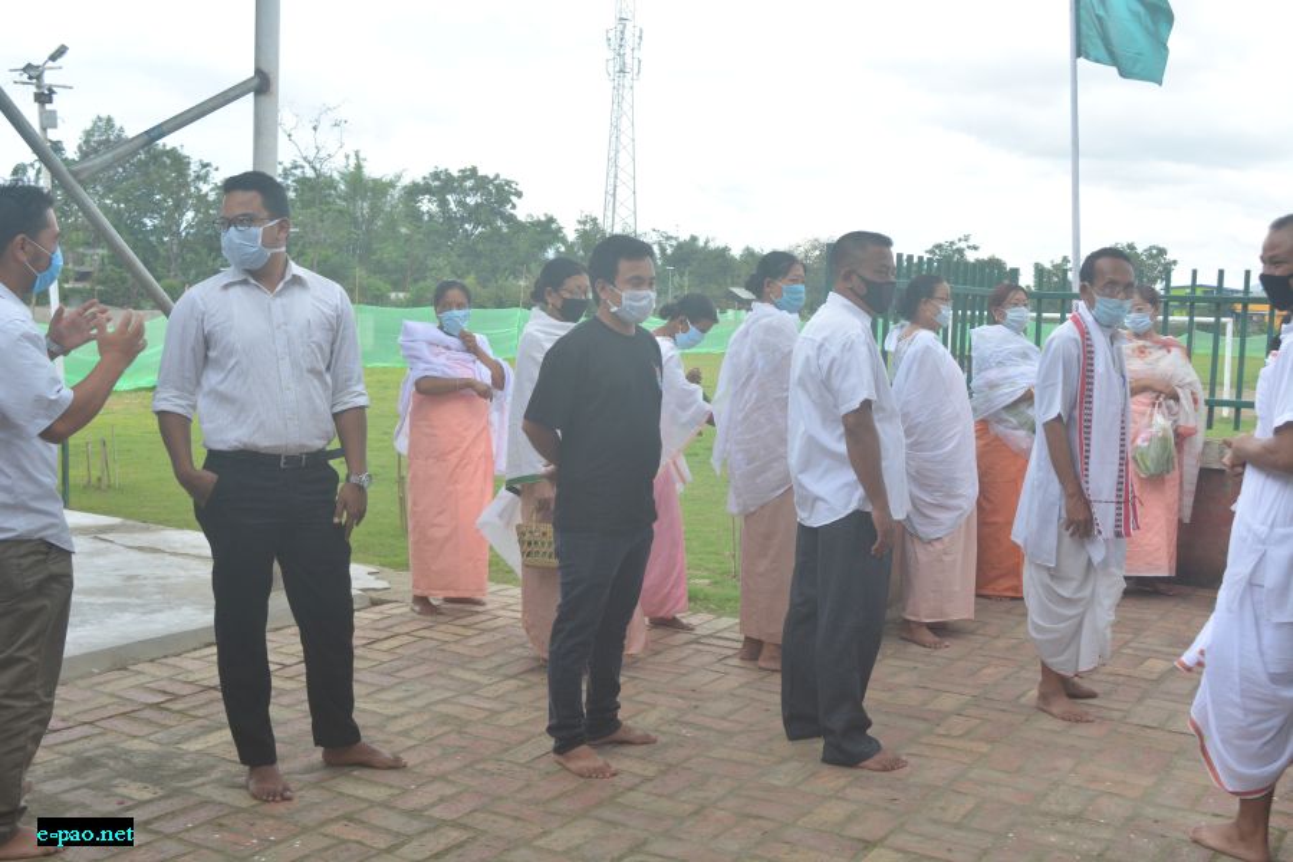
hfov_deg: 49.6
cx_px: 646
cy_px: 431
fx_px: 1401
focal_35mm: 39
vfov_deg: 34.2
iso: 500
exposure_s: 1/500
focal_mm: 26
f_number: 7.1
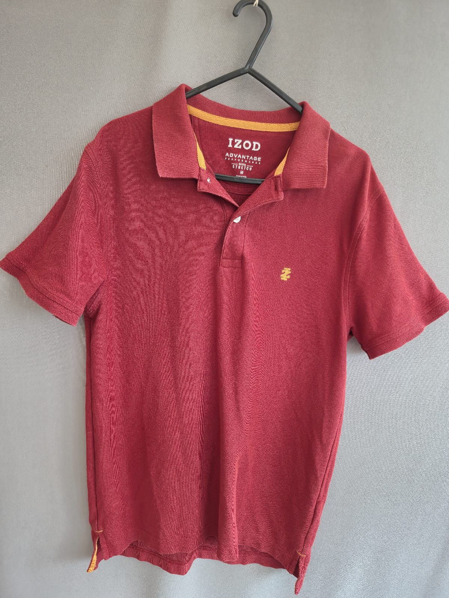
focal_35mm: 23
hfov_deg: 58.9
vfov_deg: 73.9
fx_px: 398
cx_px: 224
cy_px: 299
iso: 100
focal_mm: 5.4
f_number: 1.8
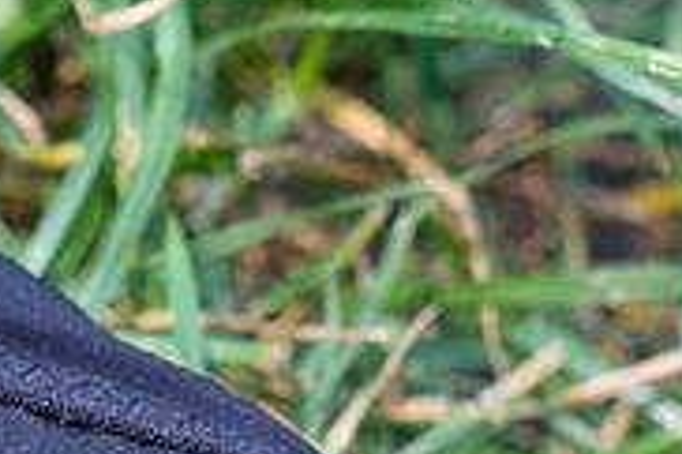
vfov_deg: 5.9
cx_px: -480
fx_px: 4372
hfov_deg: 8.6
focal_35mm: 231
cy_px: 334
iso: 200
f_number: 4.5
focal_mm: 23
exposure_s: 1/125
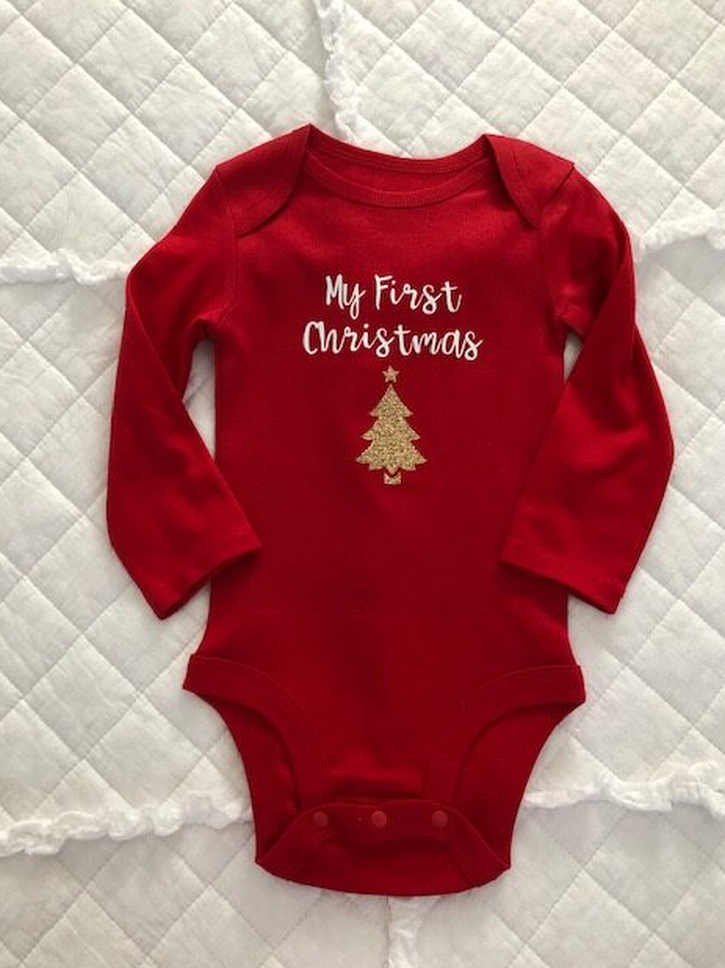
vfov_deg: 61.7
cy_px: 489
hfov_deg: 48.2
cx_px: 370
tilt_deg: -83.6
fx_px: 810
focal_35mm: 29
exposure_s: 1/15
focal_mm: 3.99
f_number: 1.8
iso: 50
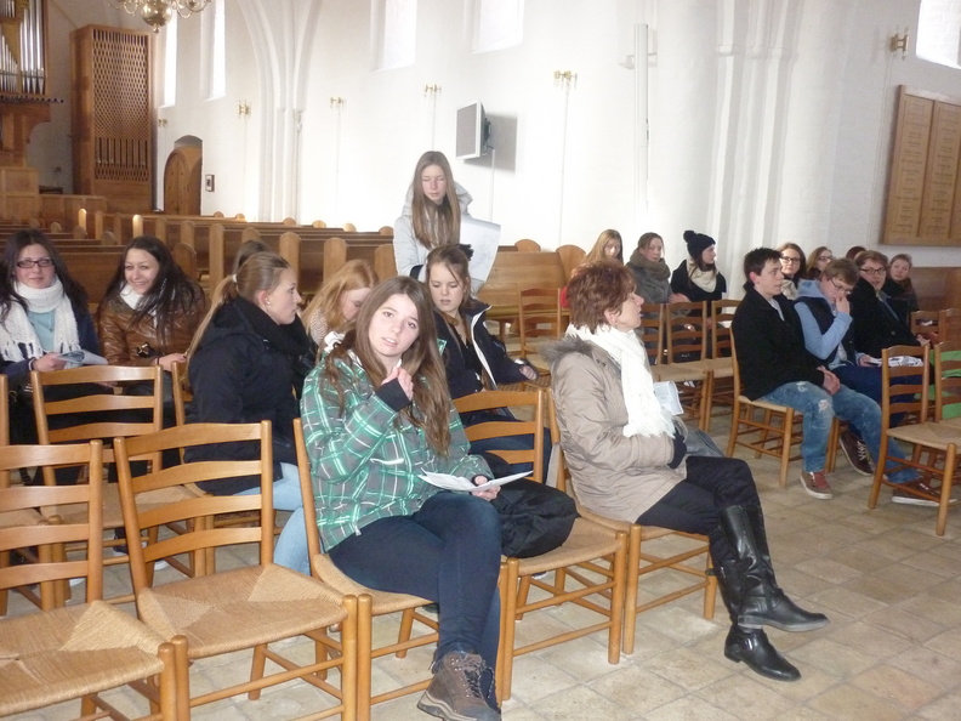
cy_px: 360
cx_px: 480
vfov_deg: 42.9
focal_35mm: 33
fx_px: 916
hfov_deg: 55.4
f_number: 2.8
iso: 500
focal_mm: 5.5
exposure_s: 1/30
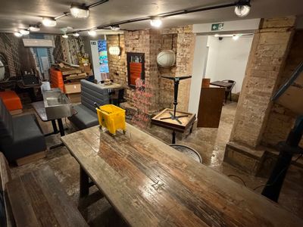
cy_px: 114
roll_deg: -0.3
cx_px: 152
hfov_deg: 102.1
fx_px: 123
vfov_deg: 85.7
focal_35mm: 14
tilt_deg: -22.2
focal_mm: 2.22
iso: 800
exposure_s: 1/50
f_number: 2.2
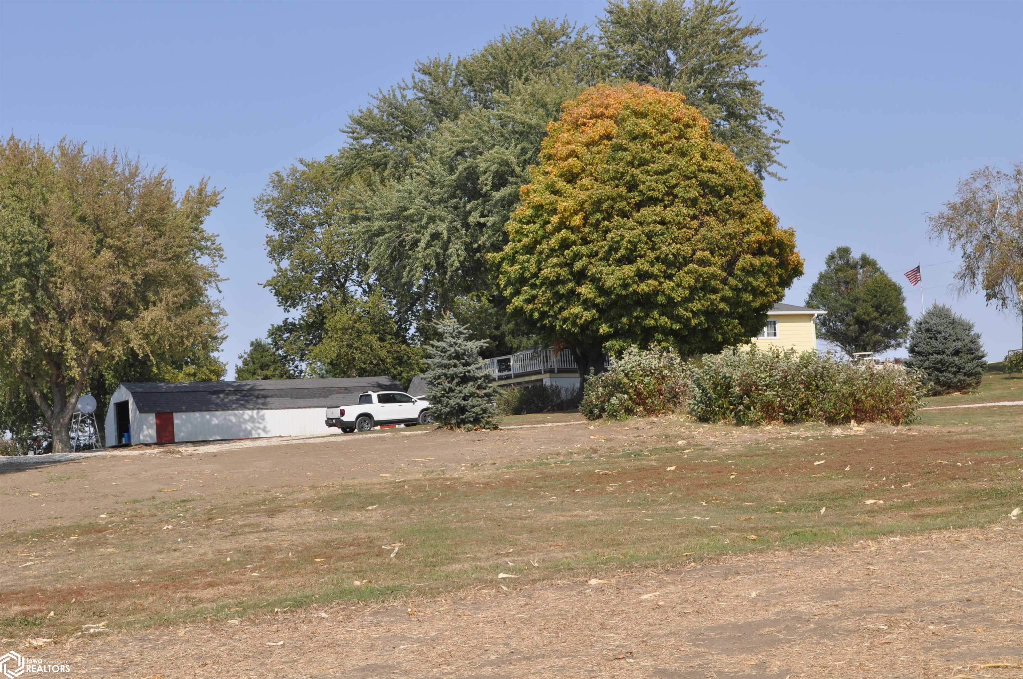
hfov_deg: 30.5
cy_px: 340
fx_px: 1873
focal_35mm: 66
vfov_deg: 20.6
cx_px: 512
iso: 200
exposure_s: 1/400
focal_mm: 44
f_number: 10
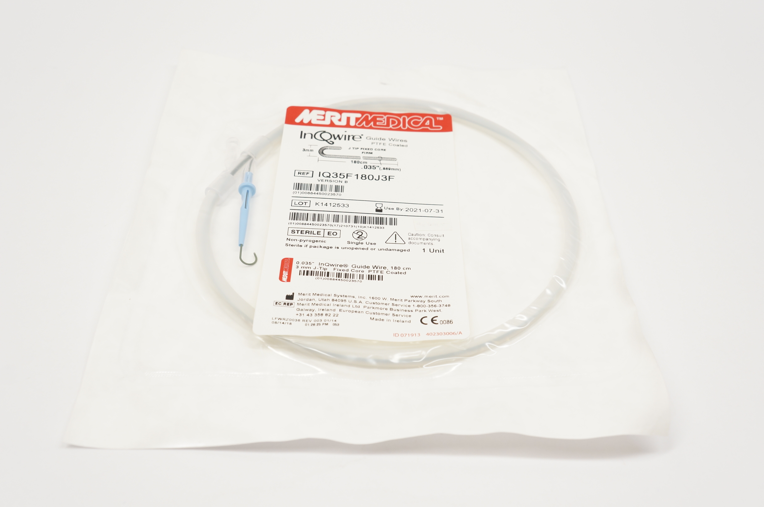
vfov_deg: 34.1
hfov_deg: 49.6
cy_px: 254
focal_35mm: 39
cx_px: 382
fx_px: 827
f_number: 6.3
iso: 400
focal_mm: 26
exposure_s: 1/60
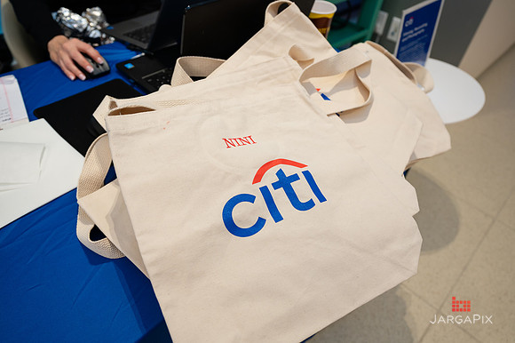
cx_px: 258
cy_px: 172
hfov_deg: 73.1
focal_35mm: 24
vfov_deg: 52.5
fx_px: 347
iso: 400
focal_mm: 24
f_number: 4
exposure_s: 1/160
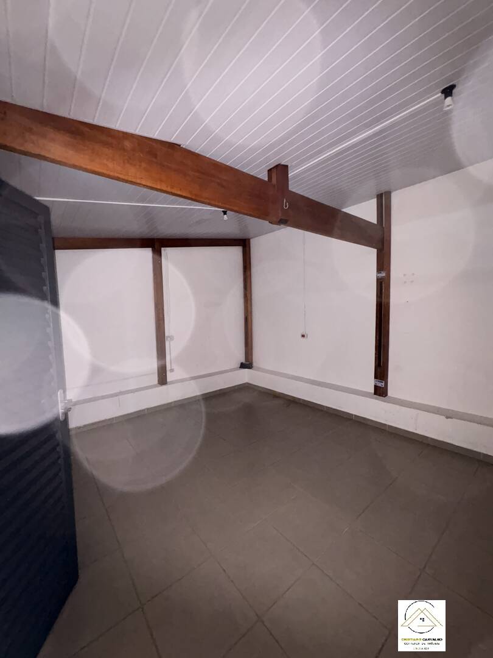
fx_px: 266
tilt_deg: -3.6
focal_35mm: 14
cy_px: 329
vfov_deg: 102.1
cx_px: 246
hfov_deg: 85.7
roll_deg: +0.8
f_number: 2.2
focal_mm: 2.22
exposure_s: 1/18
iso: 320
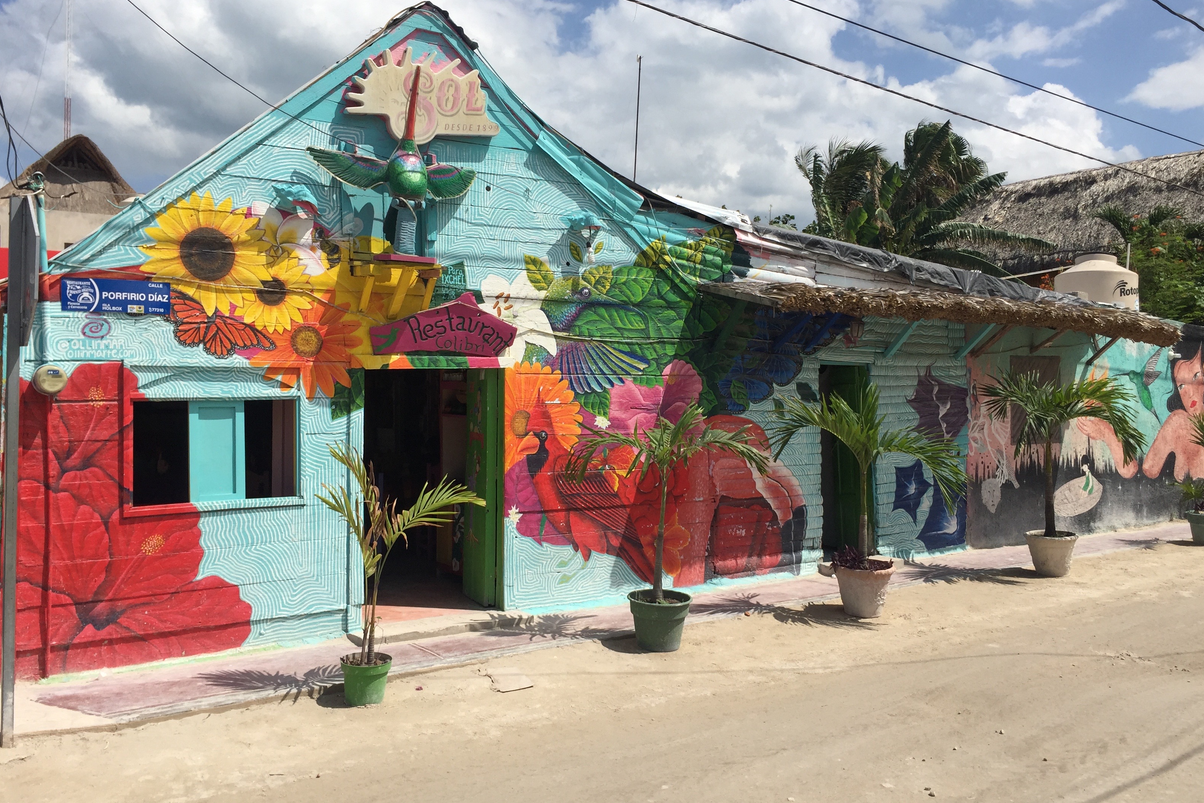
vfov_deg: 42.3
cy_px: 382
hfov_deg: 60.3
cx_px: 614
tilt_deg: +1.5
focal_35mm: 31
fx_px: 1037
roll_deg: -1.4
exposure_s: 1/3597
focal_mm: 4.15
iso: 32
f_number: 2.2
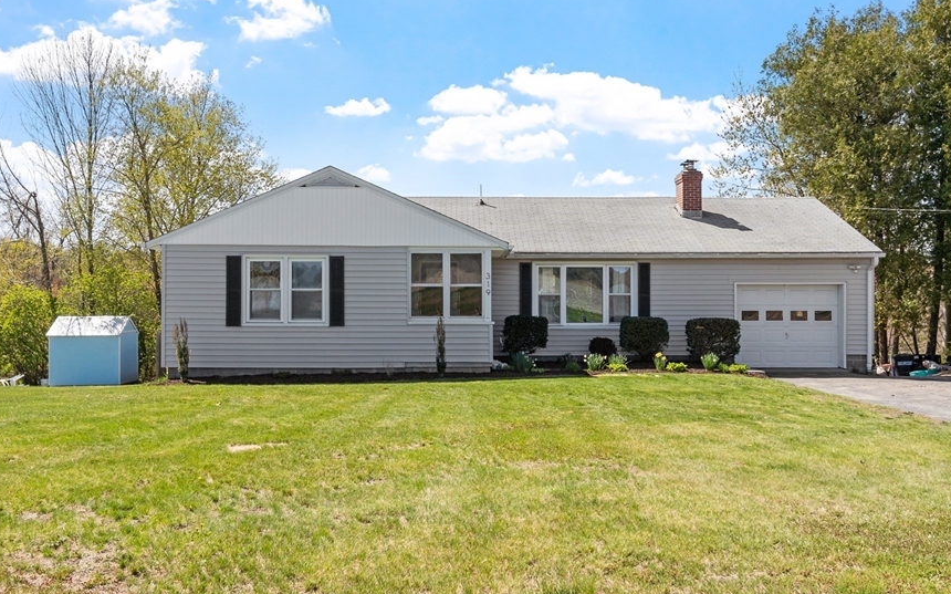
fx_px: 881
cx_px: 499
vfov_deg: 37.2
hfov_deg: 56.7
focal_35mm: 34
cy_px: 285
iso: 100
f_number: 7.1
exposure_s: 1/250
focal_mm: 19
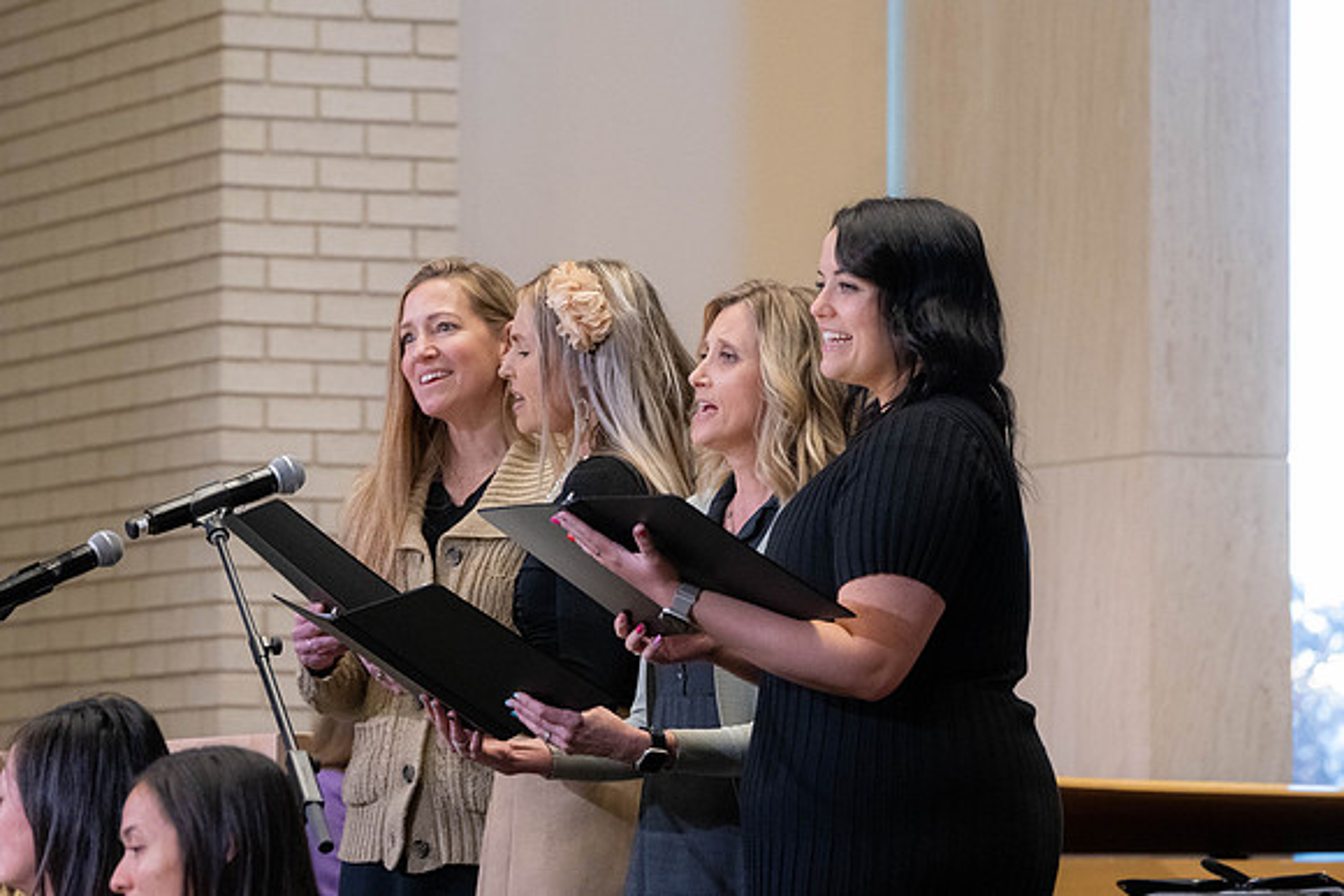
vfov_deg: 6.1
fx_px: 8431
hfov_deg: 9.1
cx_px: 710
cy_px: 480
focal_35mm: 226
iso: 5000
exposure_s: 1/200
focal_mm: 180
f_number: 5.6
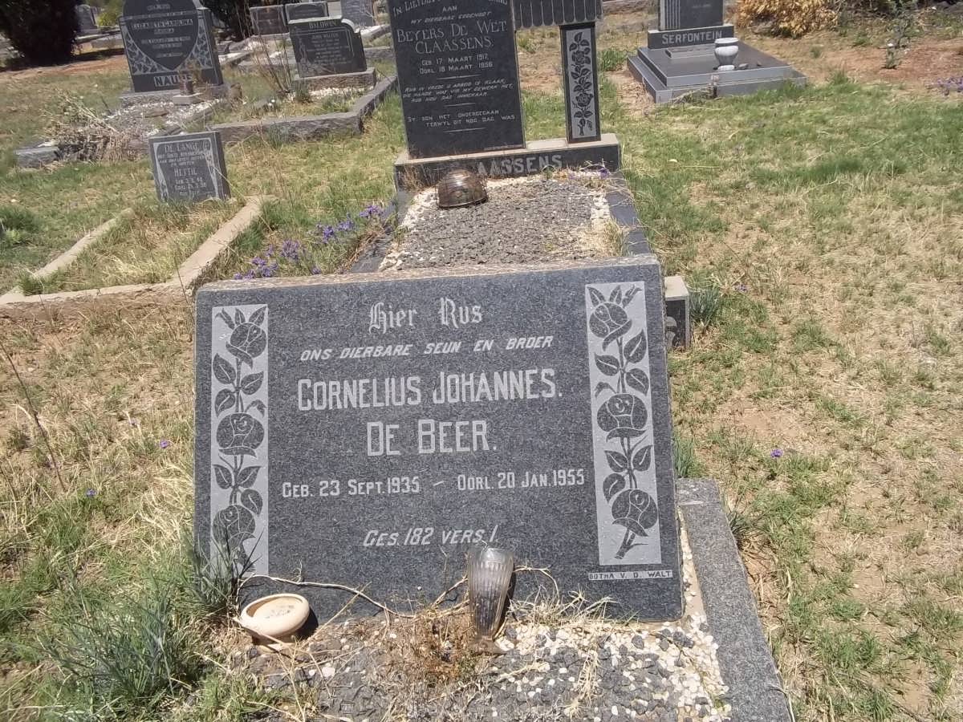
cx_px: 482
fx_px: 890
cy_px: 361
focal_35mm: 32
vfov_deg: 44.2
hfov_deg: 56.8
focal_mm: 5.7
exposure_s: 1/640
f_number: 5.5
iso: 80
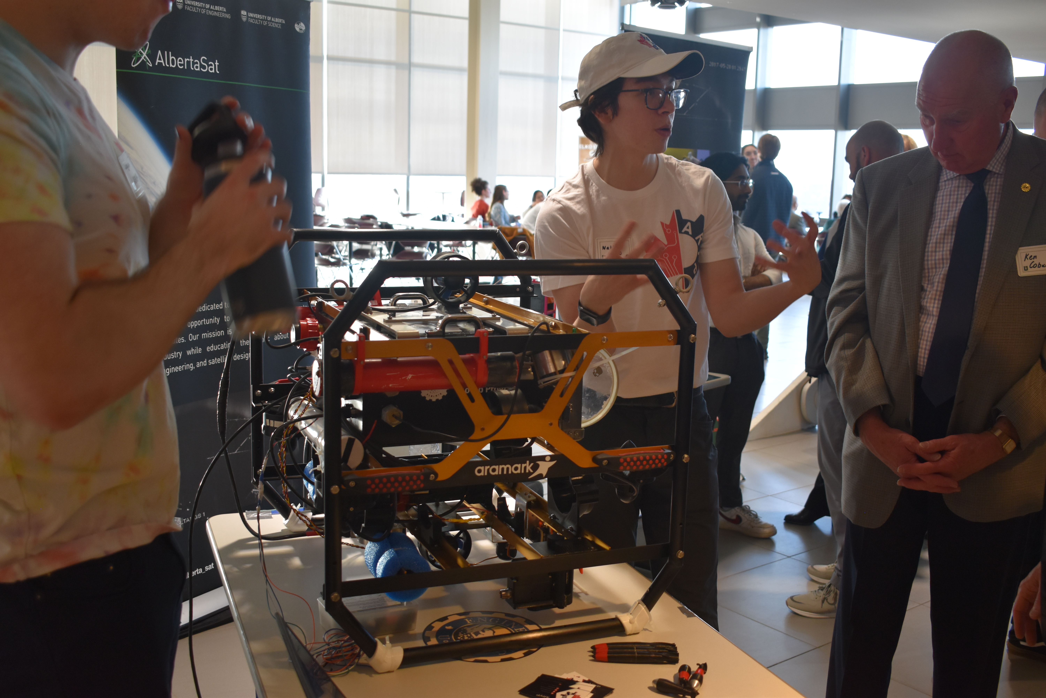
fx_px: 1089
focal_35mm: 38
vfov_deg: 35.5
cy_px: 349
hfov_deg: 51.3
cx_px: 523
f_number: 4
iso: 640
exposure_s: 1/60
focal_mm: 25
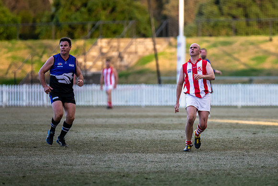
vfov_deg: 3.7
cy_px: 85
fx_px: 2851
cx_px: 194
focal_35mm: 369
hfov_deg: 5.6
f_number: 2.8
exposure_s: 1/1600
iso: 1100
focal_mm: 250
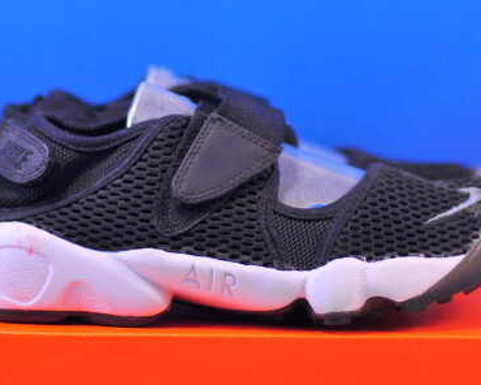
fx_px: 2164
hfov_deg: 12.7
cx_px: 242
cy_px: 55
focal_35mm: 152
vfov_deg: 10.1
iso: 250
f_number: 2
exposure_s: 1/320
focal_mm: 50
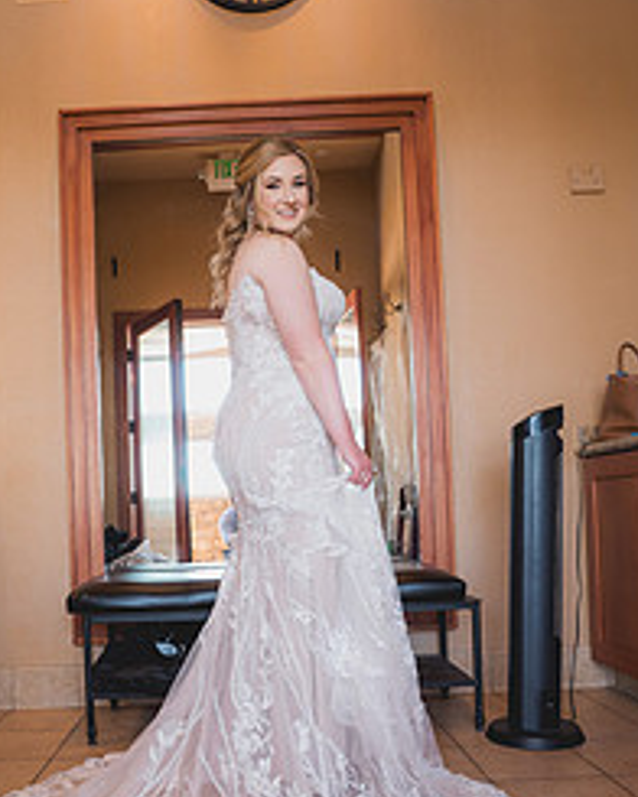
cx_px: 234
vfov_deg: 56.5
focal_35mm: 31
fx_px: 732
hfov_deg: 46.6
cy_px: 501
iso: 1250
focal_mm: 18
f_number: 2.8
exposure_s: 1/320
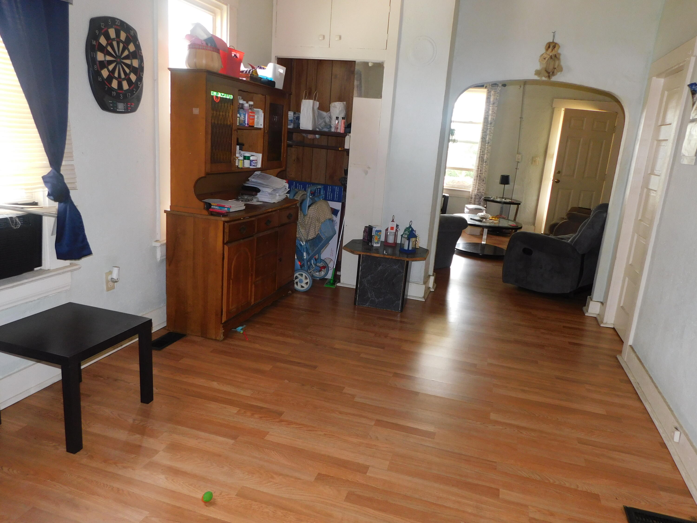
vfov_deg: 54.9
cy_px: 262
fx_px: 503
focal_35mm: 25
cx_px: 348
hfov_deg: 69.4
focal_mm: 4.5
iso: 200
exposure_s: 1/30
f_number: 3.1
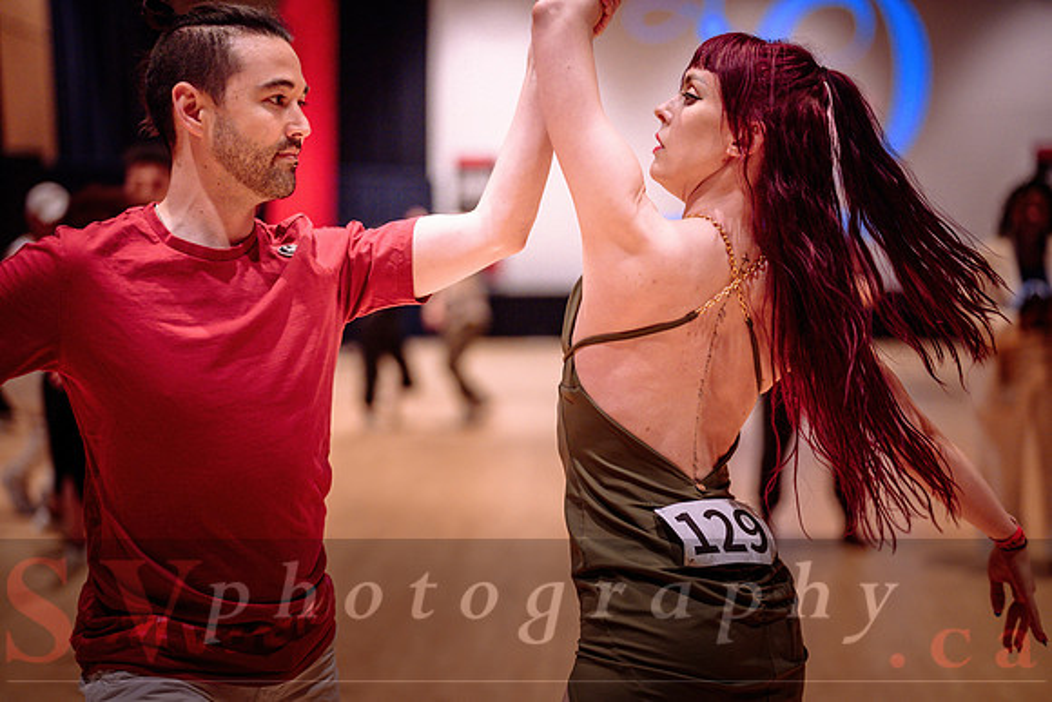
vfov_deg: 27.0
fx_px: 1461
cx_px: 526
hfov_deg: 39.6
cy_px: 351
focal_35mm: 50
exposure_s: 1/320
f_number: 1.2
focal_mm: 50
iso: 1600
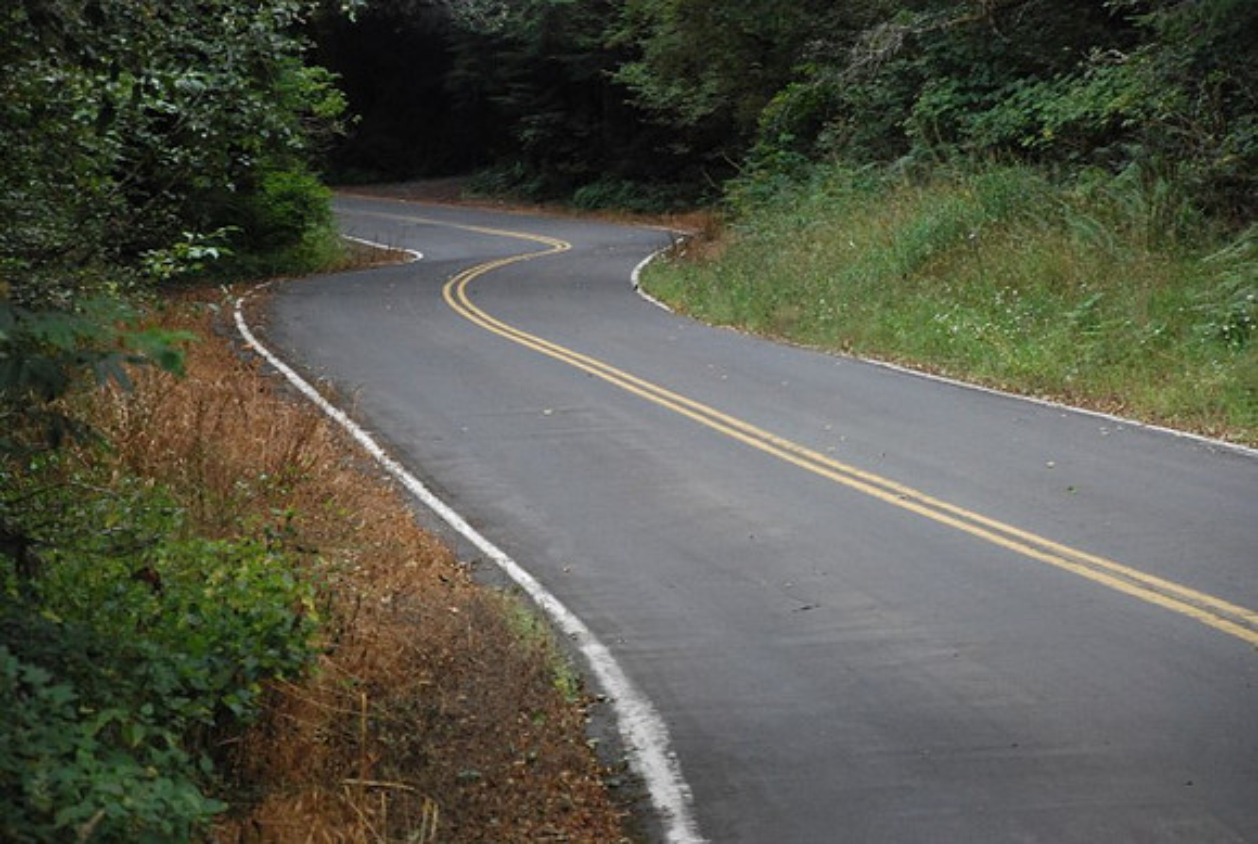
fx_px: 5514
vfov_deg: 8.8
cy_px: 422
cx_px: 629
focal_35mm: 158
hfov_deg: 13.0
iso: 1600
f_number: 5.6
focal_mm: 105
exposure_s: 1/250
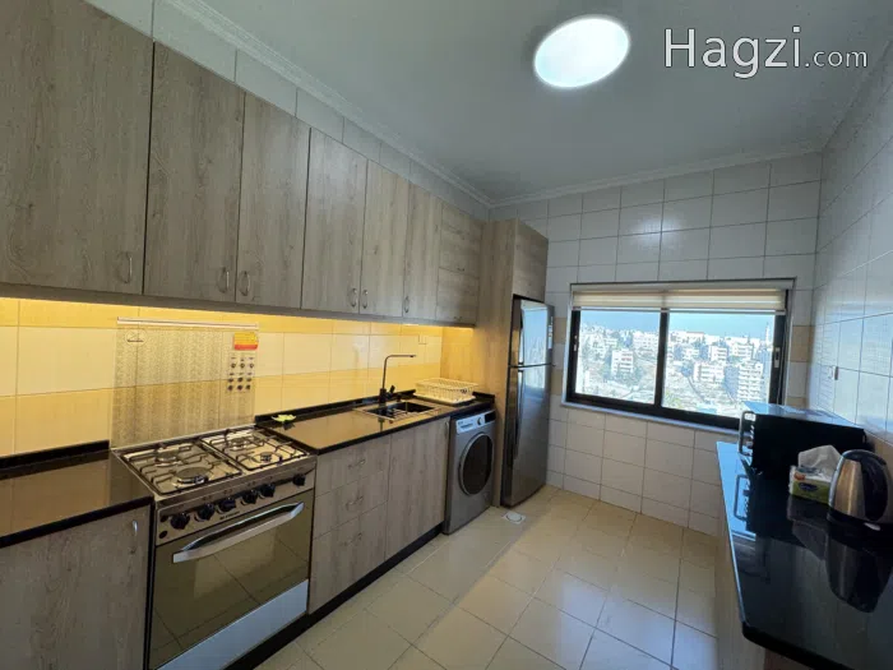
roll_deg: -4.0
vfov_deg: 85.7
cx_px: 446
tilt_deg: -0.7
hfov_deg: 102.1
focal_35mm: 14
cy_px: 335
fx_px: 361
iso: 64
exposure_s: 1/100
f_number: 2.2
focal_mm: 2.22
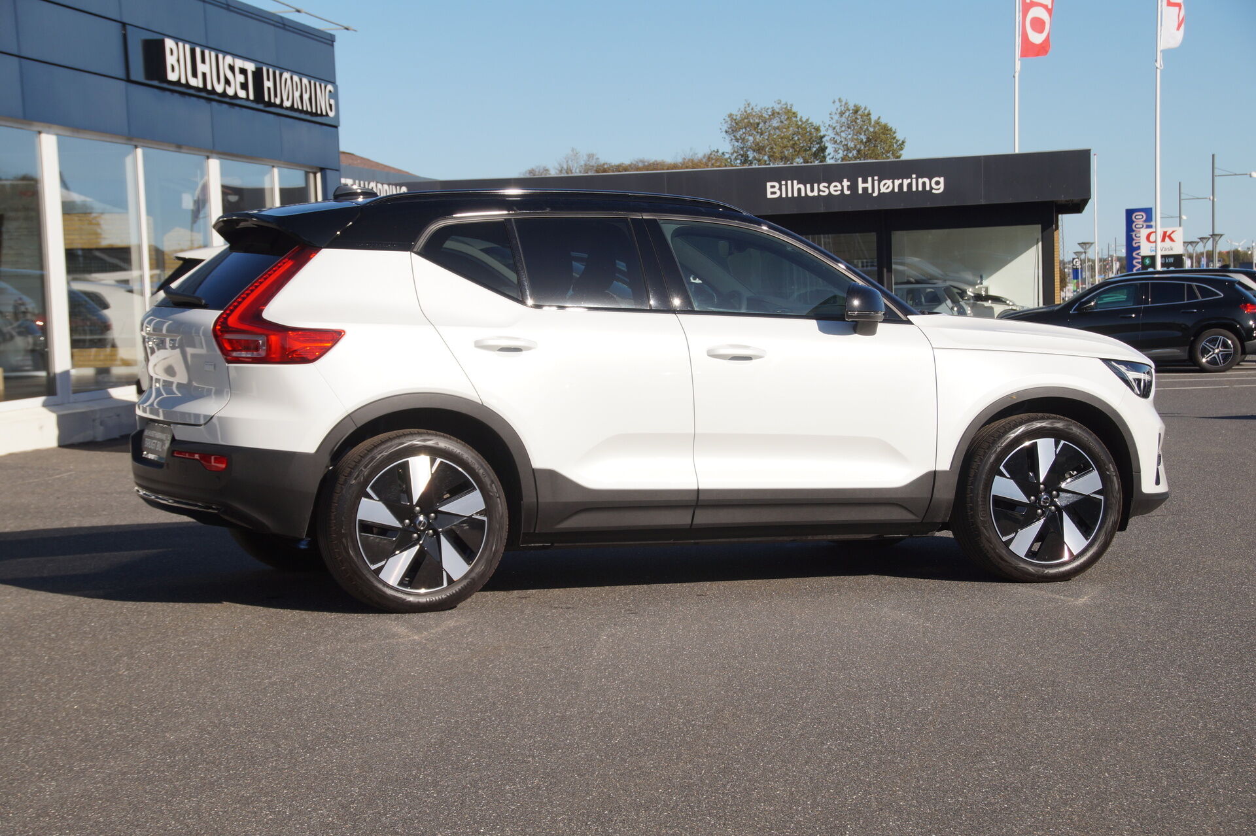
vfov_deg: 16.5
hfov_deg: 24.6
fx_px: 2877
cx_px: 628
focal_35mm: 82
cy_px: 418
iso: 100
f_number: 9
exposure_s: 1/320
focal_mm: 55
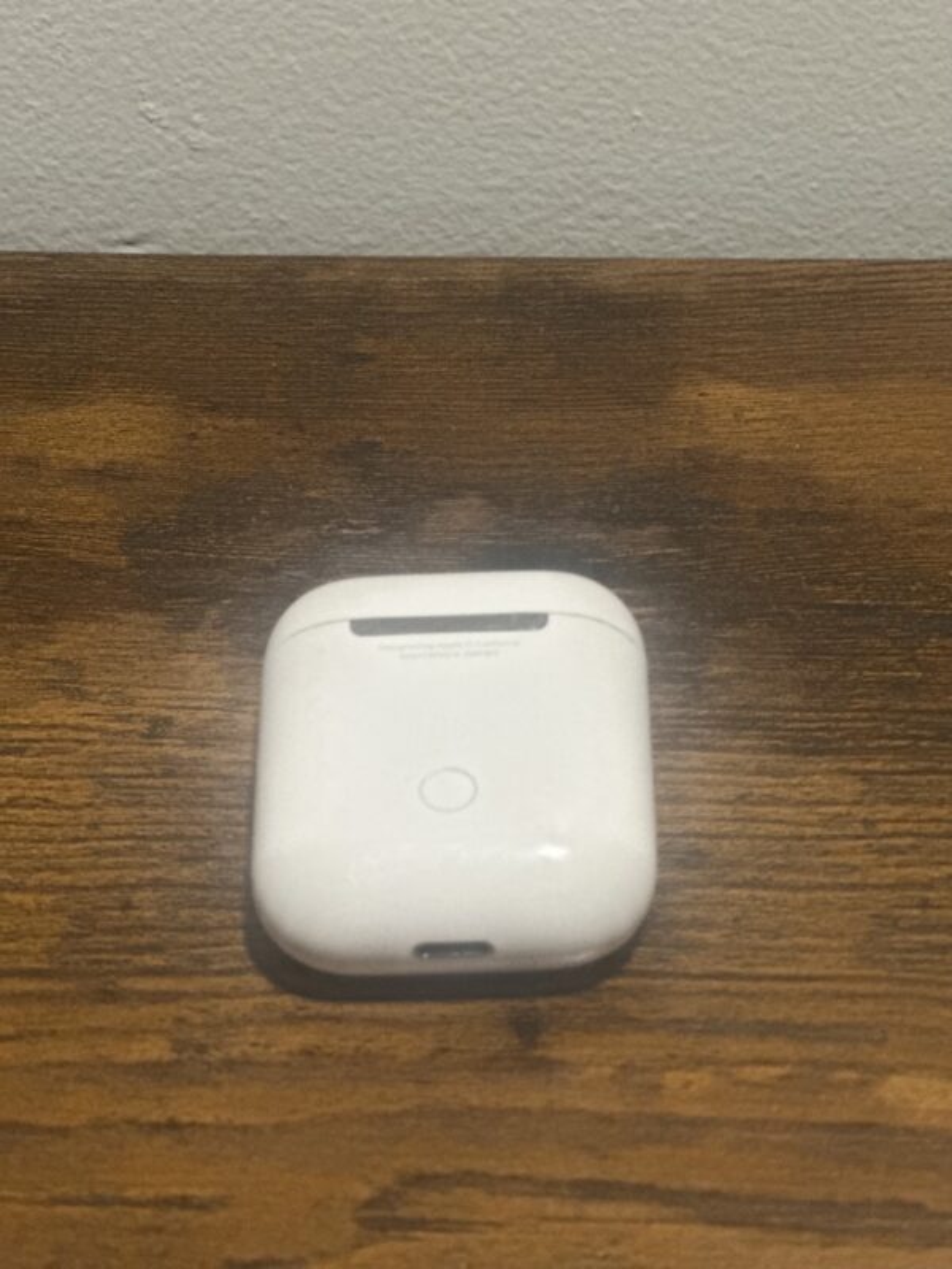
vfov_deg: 25.3
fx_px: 2824
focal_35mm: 77
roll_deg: +3.2
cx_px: 476
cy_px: 634
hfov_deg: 19.1
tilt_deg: -42.7
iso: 400
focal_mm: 9
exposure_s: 1/34
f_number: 2.8
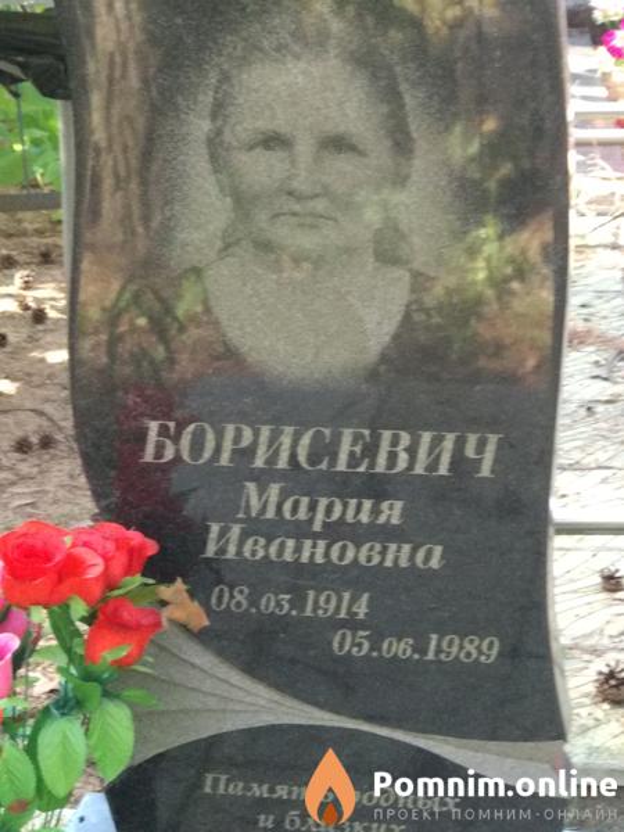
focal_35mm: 52
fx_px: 1250
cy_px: 416
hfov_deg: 28.0
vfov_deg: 36.8
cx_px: 312
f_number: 2.6
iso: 640
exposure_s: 1/60
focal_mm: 5.99
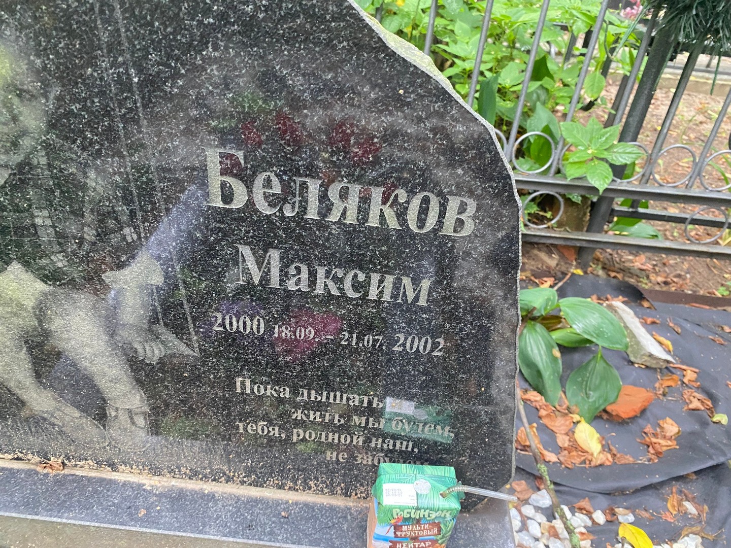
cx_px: 366
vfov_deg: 53.1
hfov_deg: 67.3
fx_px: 549
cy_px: 274
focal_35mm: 26
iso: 500
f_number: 1.8
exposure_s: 1/60
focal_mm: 4.25
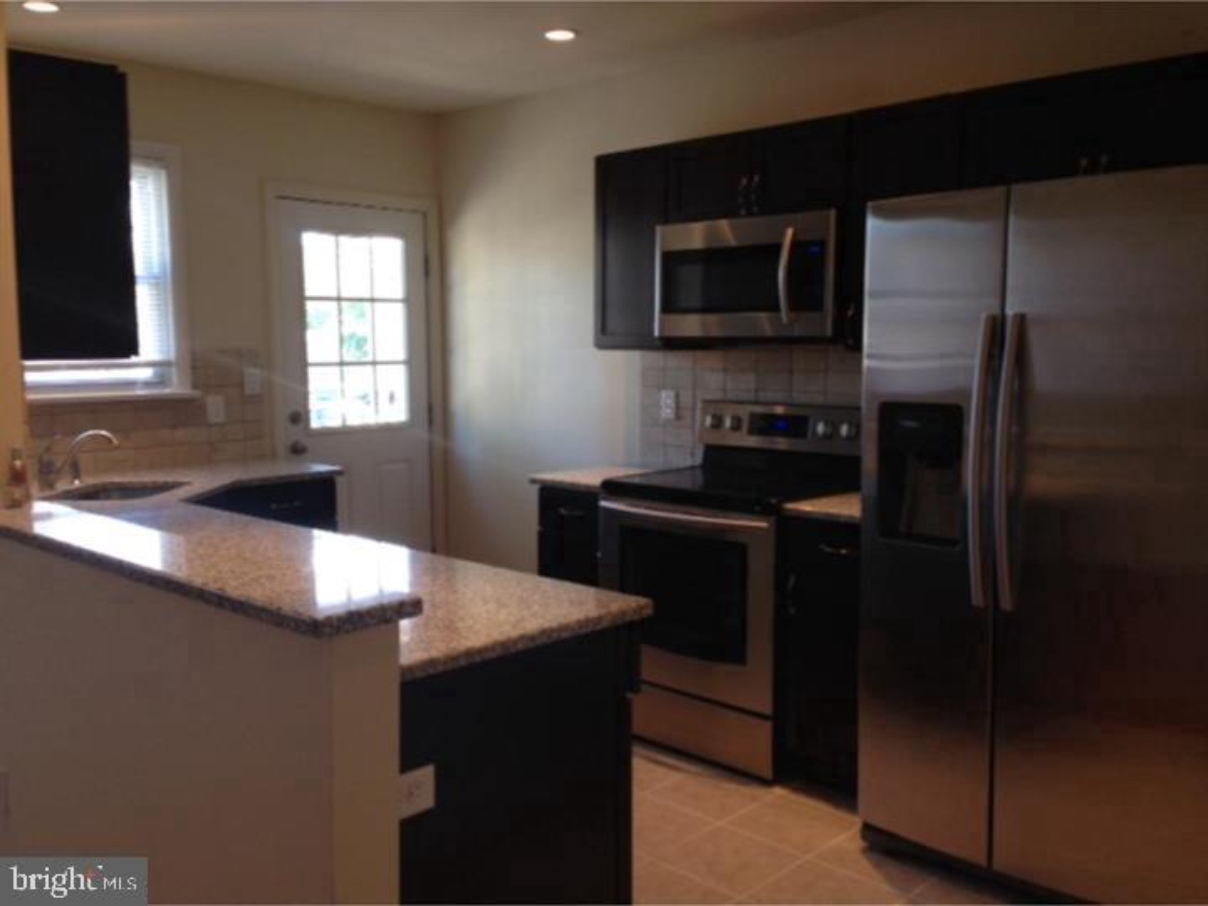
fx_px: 1152
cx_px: 604
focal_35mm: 33
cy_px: 453
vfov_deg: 42.9
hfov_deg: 55.4
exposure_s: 1/24
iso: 50
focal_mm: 4.12
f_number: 2.4
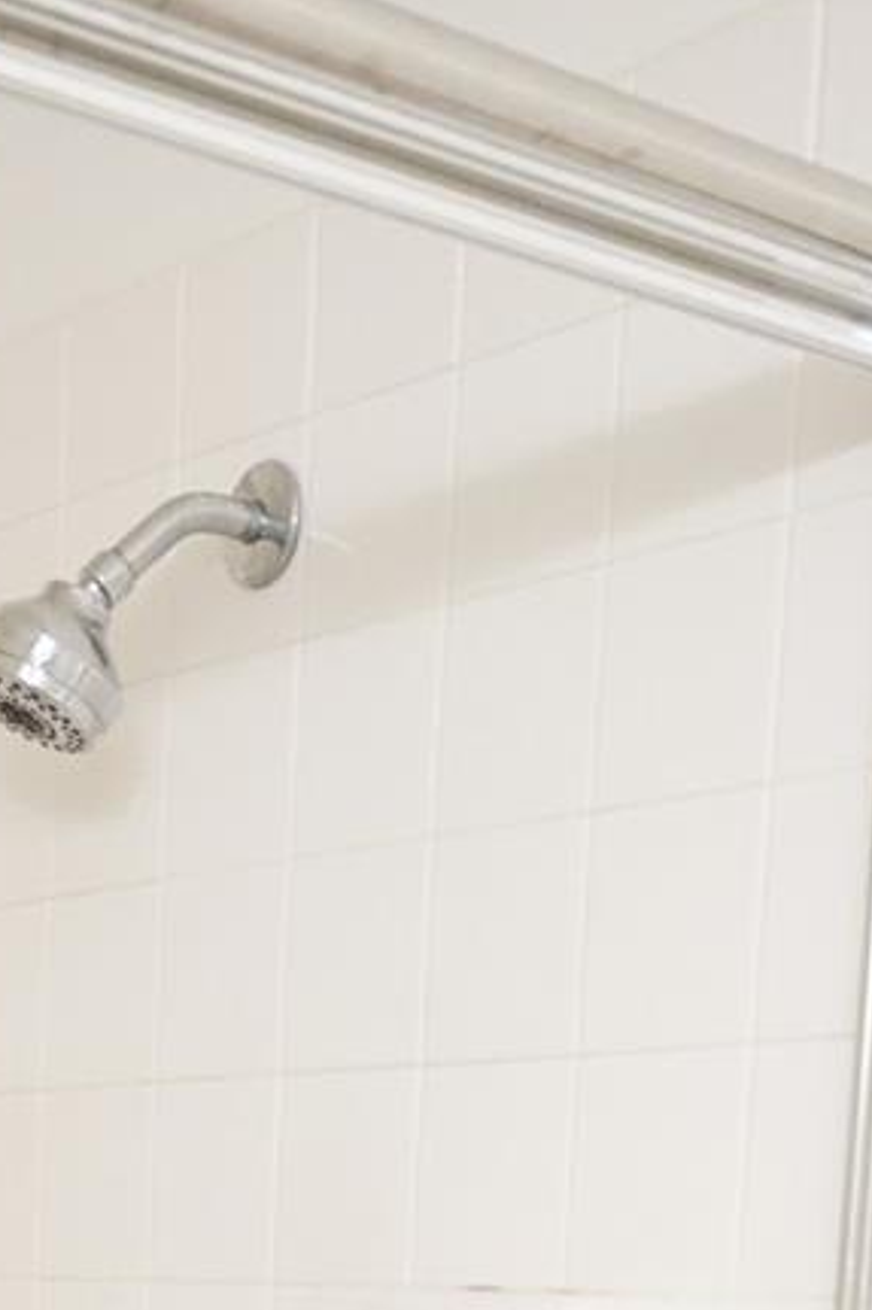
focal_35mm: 78
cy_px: 1796
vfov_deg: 22.6
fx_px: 2836
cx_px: 53
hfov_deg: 17.2
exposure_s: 1/30
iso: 6400
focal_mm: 28
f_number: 6.3
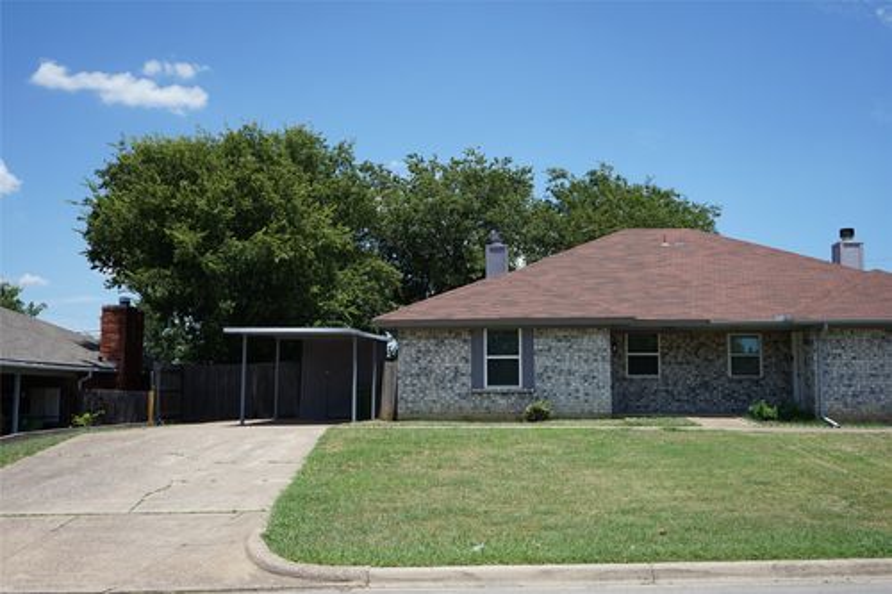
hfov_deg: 55.8
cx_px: 446
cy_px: 297
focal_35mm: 34
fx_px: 842
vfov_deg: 38.9
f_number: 4.5
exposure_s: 1/640
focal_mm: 34
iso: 100
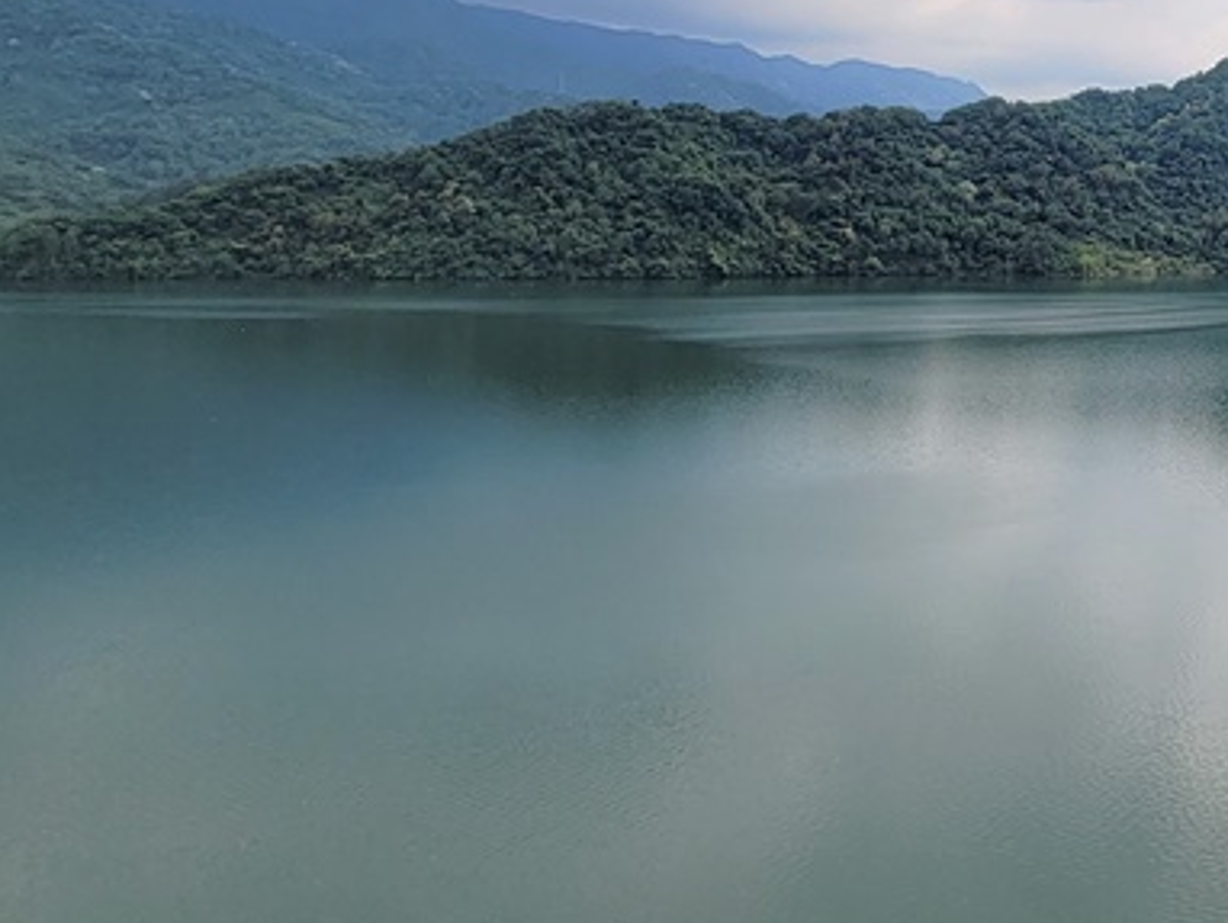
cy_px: 238
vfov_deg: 40.7
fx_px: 1207
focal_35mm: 34
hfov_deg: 40.0
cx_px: 1443
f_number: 2.2
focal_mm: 2.2
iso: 50
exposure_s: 1/756
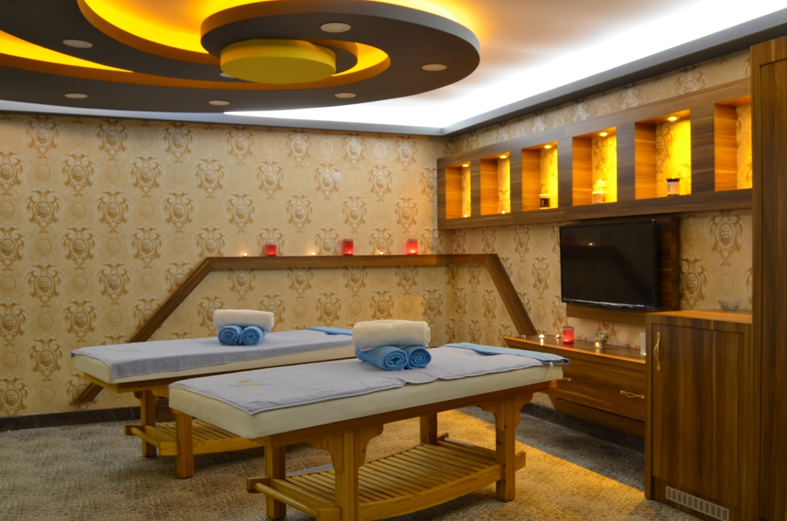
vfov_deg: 39.8
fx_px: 720
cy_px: 260
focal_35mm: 33
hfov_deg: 57.3
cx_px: 394
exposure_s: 5
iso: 100
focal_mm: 22
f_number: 9
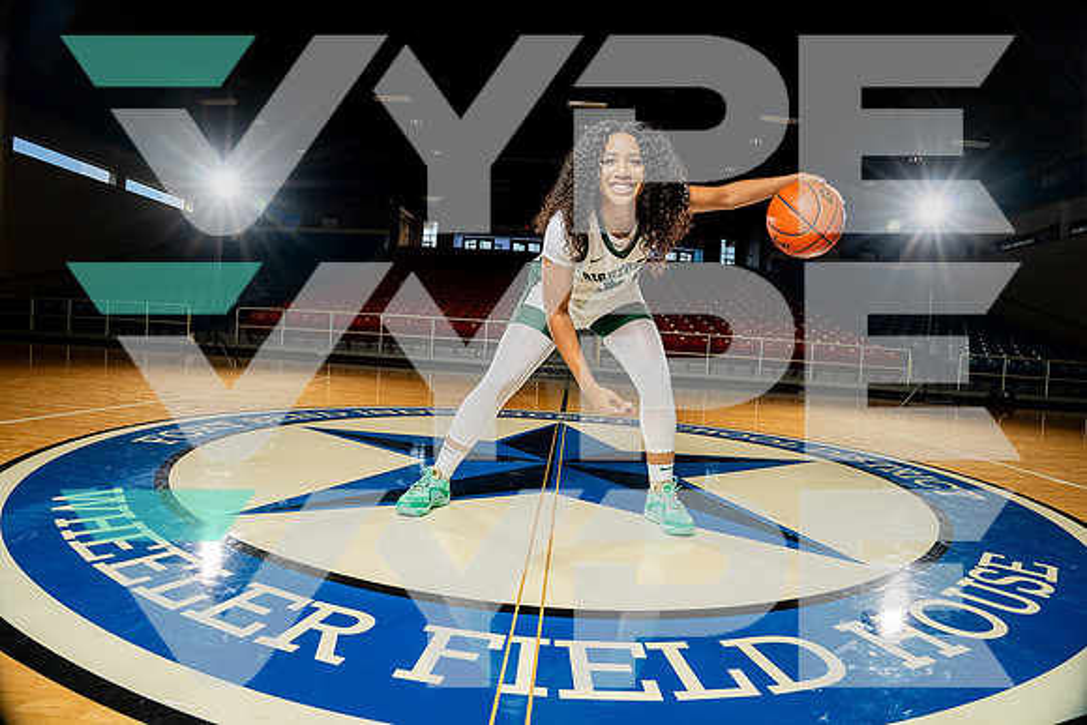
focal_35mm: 20
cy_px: 362
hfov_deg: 84.0
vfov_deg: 62.0
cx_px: 544
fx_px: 604
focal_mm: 20
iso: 640
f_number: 5.6
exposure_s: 1/250
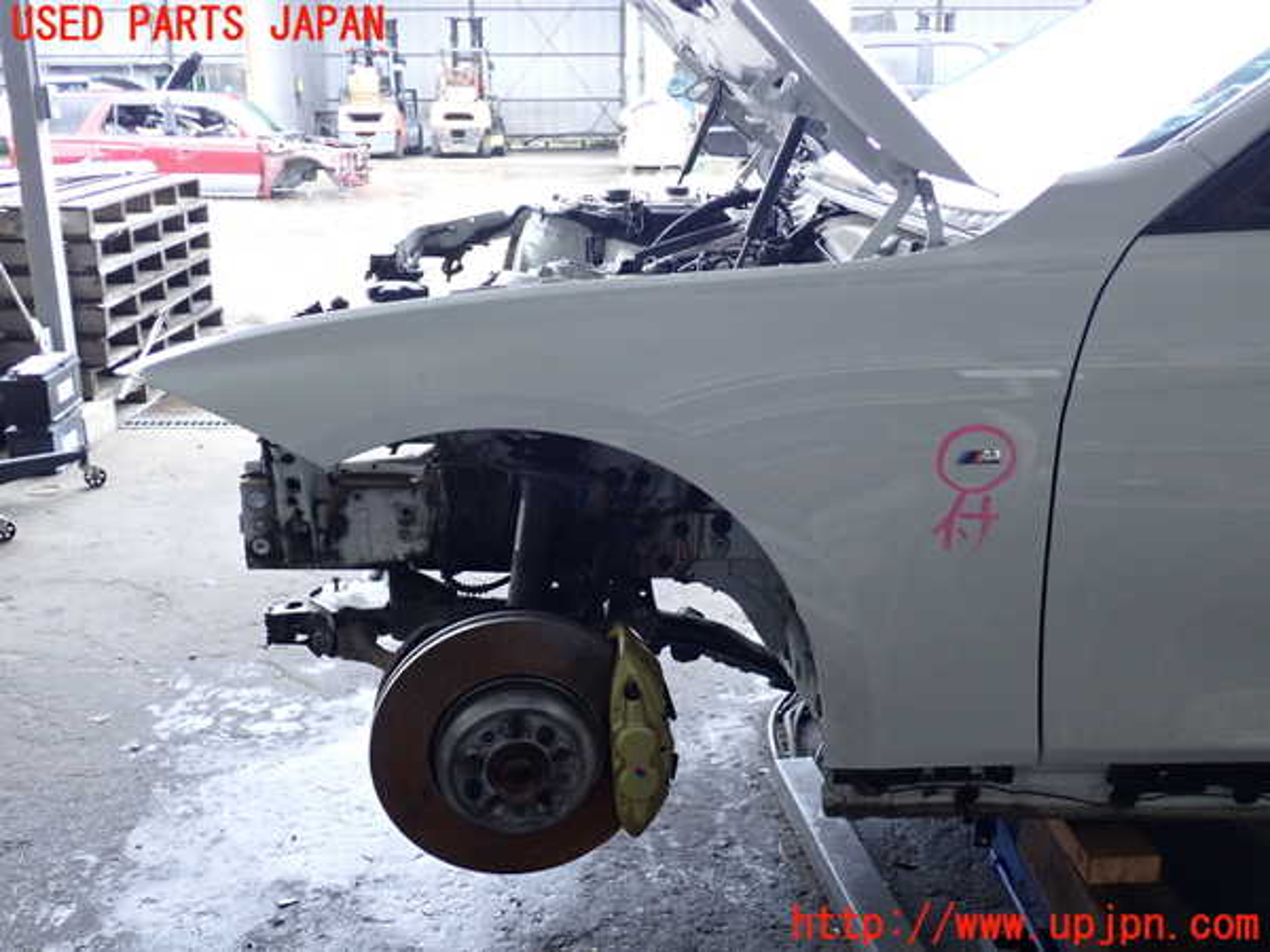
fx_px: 1321
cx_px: 635
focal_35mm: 36
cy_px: 476
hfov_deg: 51.4
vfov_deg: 39.7
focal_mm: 6.37
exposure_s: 1/125
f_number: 2.5
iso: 320
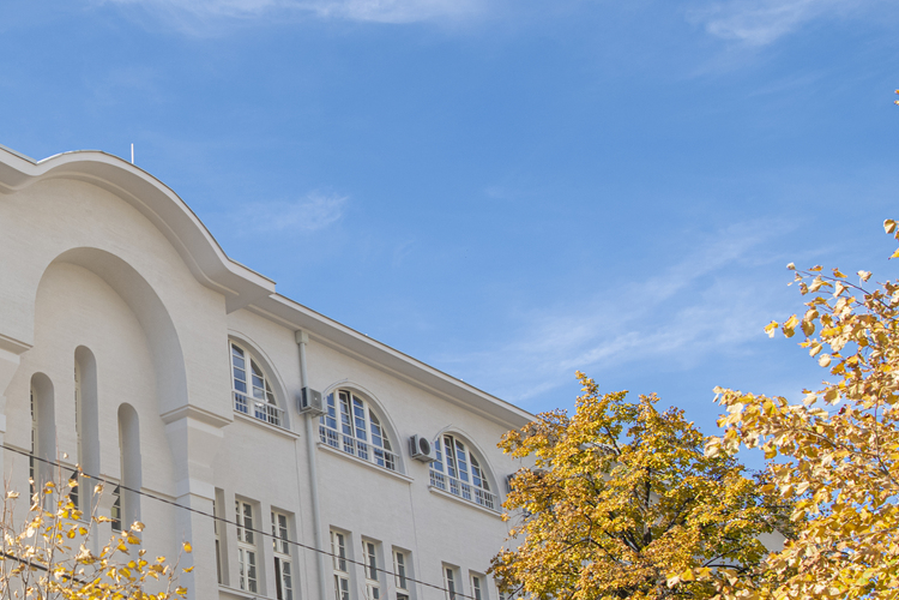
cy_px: 438
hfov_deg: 33.2
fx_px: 1398
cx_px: 37
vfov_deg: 24.0
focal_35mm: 56
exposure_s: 1/2000
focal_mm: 28
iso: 500
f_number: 4.5
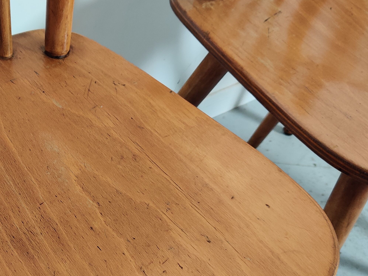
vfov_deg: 26.4
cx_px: 45
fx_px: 574
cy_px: 235
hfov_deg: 33.8
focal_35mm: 54
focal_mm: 4.75
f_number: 1.65
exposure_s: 1/50
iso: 160
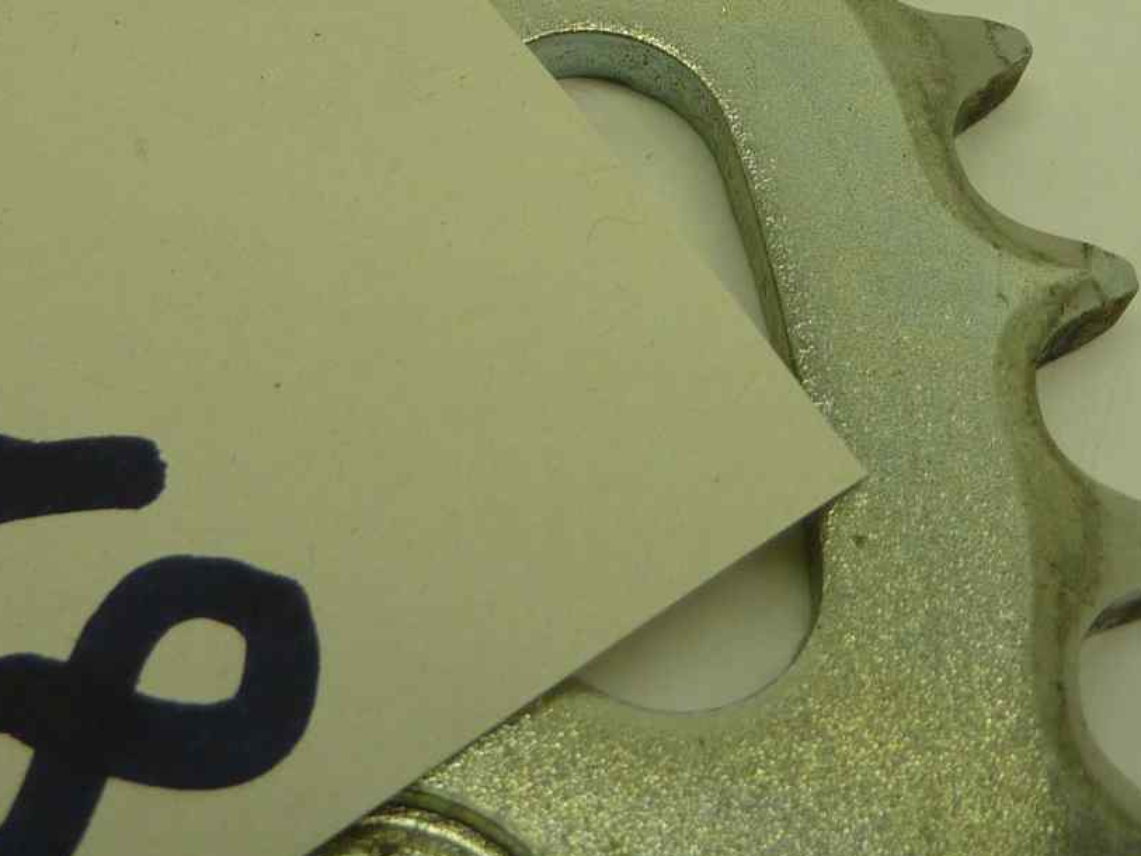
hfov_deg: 30.7
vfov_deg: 22.2
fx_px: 2077
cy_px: -45
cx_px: 497
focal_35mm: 63
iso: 80
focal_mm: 4.1
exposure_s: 1/60
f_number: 3.3
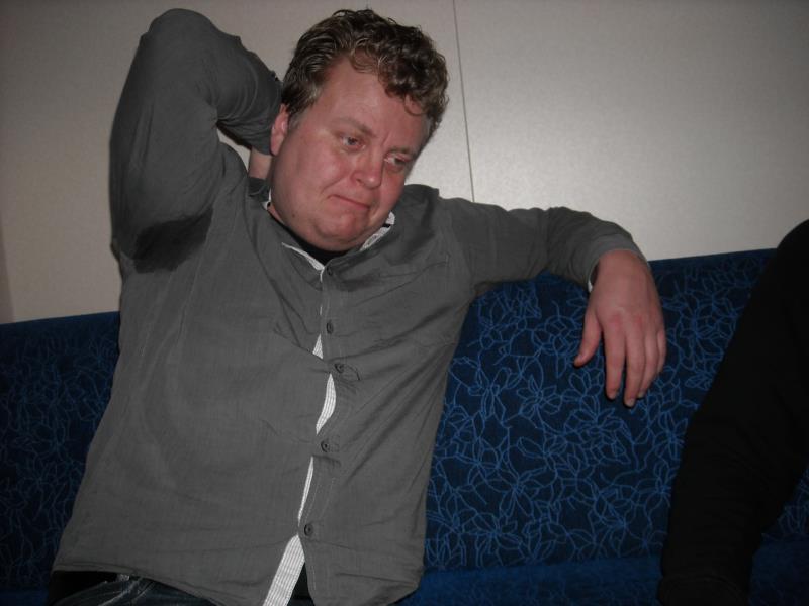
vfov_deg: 40.7
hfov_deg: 52.6
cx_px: 404
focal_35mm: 35
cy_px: 303
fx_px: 818
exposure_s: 1/60
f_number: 2.8
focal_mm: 5.7
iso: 64
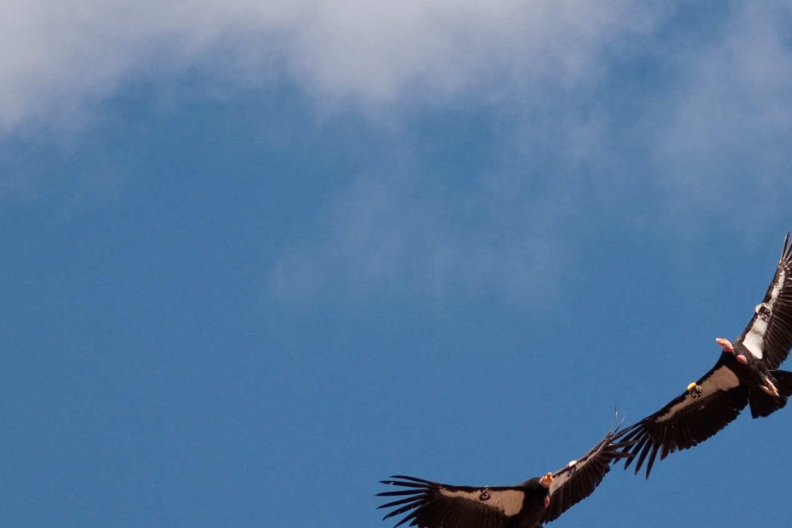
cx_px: 590
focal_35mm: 328
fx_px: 7210
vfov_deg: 4.2
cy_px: 412
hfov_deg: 6.3
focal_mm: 135
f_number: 4.8
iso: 200
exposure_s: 1/1000
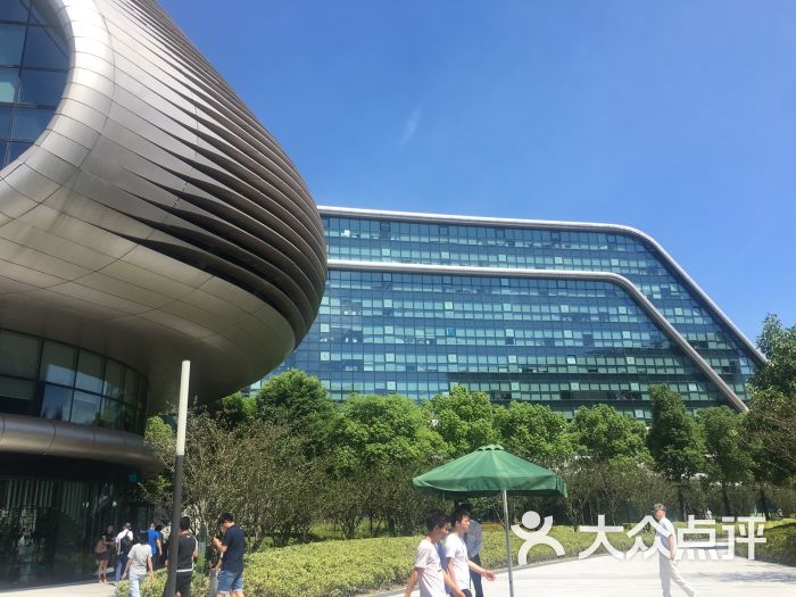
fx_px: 667
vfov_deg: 48.2
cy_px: 298
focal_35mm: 29
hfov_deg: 61.7
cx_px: 398
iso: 25
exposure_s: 1/1012
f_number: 2.2
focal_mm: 4.15
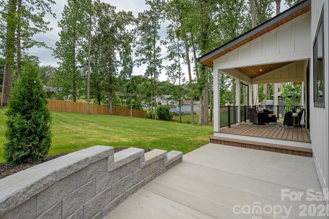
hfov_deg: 94.8
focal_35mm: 17
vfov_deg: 71.9
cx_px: 160
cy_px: 106
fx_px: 151
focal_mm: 15.5
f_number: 7.1
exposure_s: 1/200
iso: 250
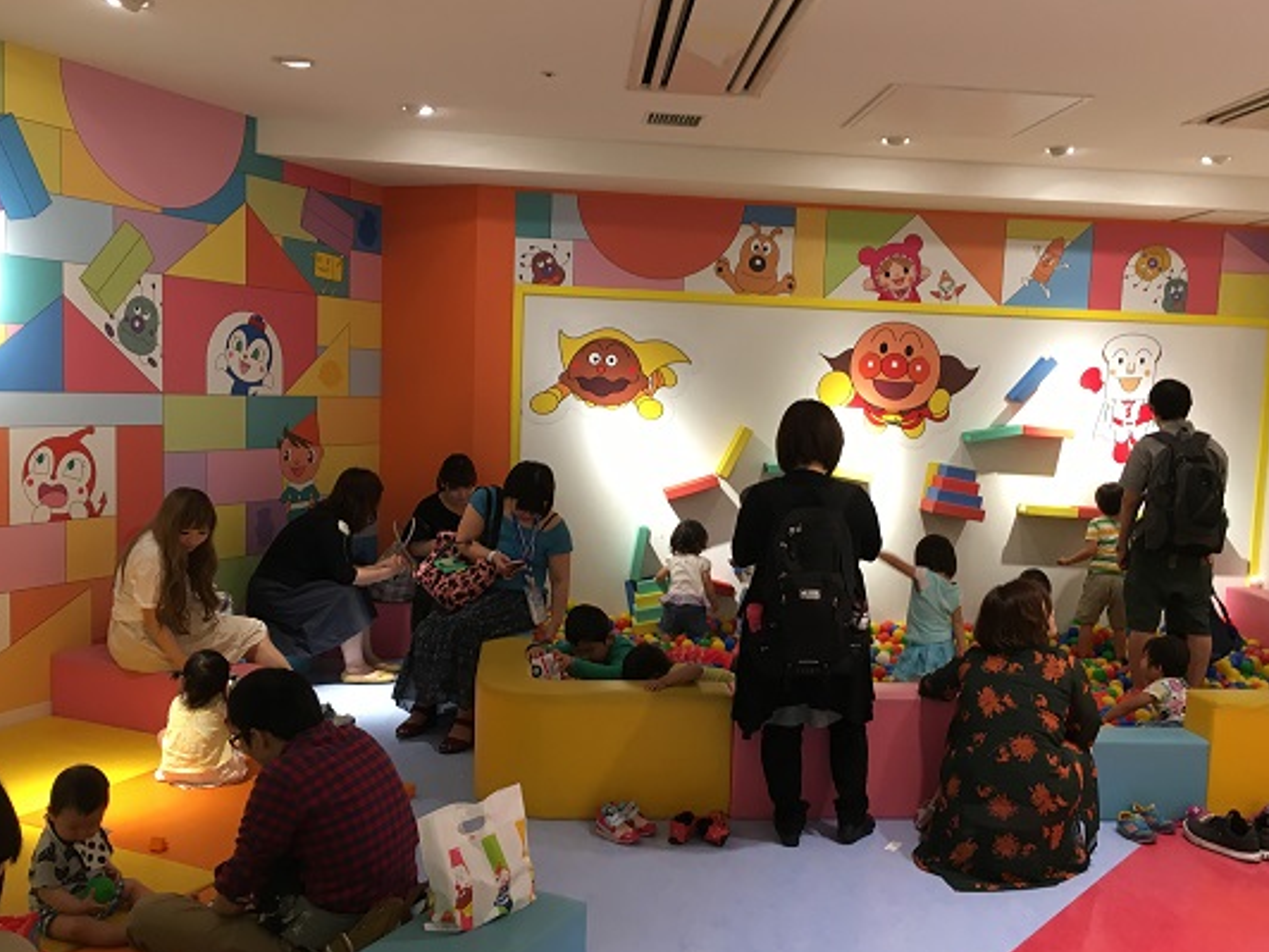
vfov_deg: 42.9
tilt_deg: -5.3
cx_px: 674
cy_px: 499
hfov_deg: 55.3
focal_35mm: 33
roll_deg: -3.0
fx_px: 1210
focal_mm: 4.15
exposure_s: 1/30
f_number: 2.2
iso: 50
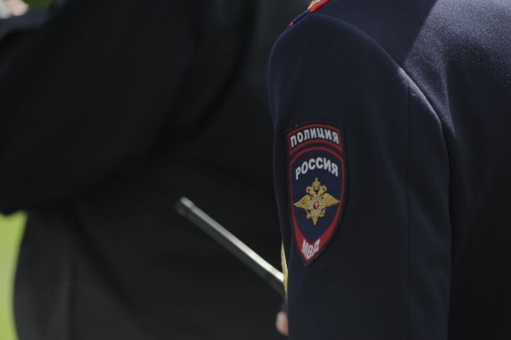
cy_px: 172
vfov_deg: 6.6
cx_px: 262
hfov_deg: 9.9
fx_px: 2937
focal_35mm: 207
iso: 250
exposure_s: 1/400
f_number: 5.6
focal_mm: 200
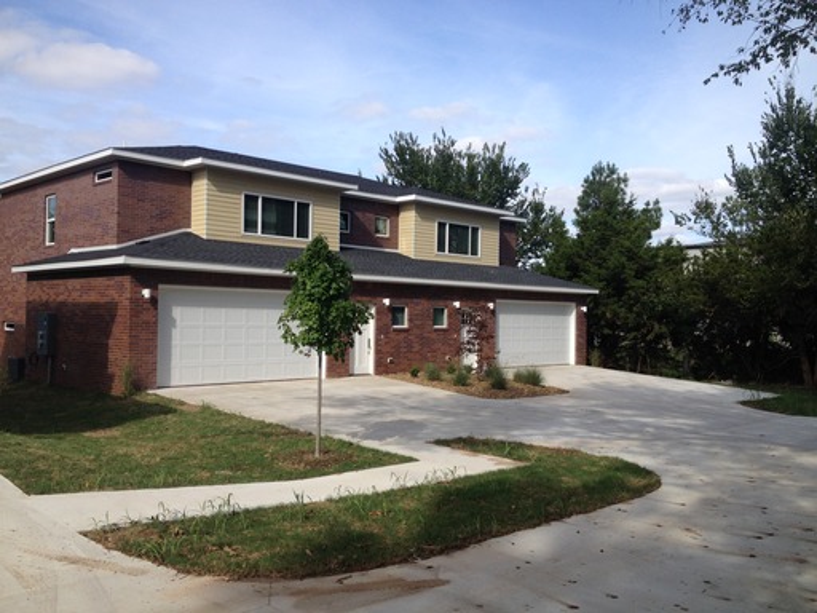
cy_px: 306
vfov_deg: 40.7
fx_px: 826
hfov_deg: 52.6
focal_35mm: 35
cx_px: 408
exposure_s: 1/1255
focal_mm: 4.28
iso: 50
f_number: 2.4
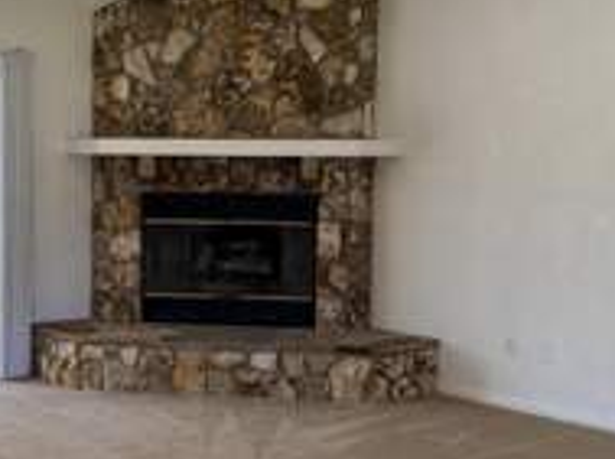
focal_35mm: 61
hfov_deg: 30.9
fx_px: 1082
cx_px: 120
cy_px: 194
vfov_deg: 23.9
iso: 200
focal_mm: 6.76
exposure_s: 1/212
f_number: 1.78
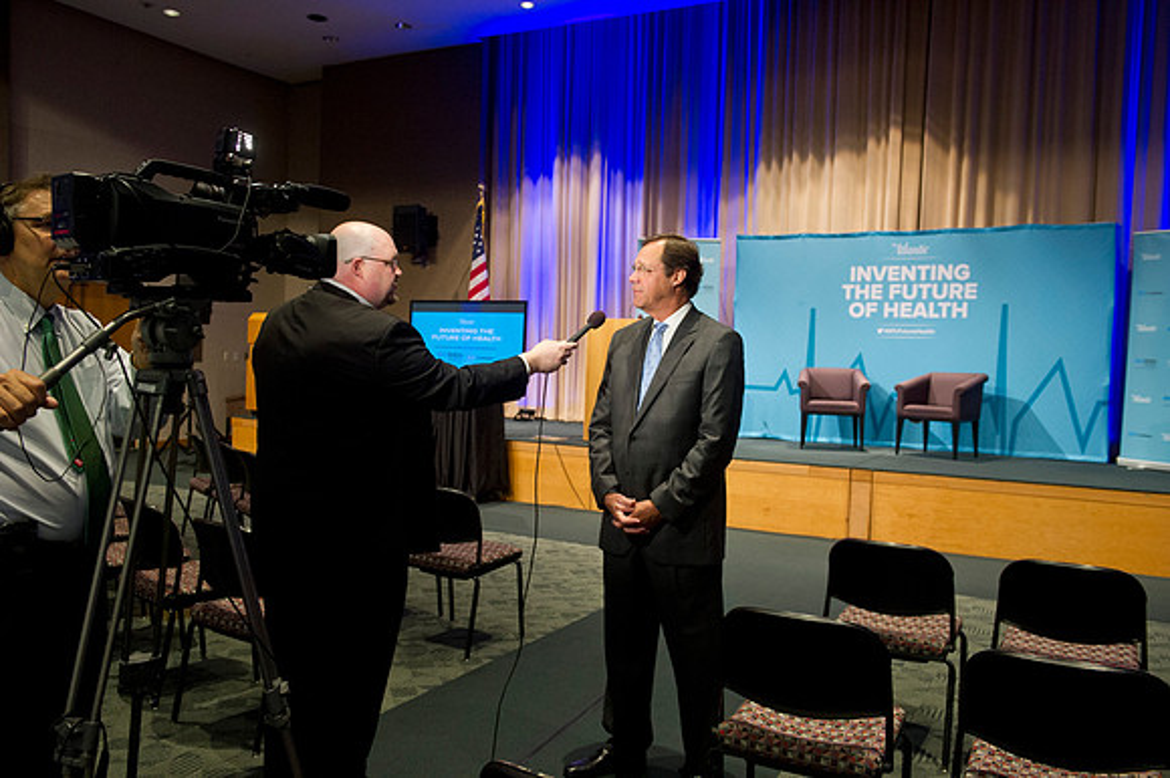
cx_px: 585
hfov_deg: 60.3
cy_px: 389
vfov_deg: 42.3
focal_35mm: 31
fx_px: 1007
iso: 2500
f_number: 4.5
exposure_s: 1/100
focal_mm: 31
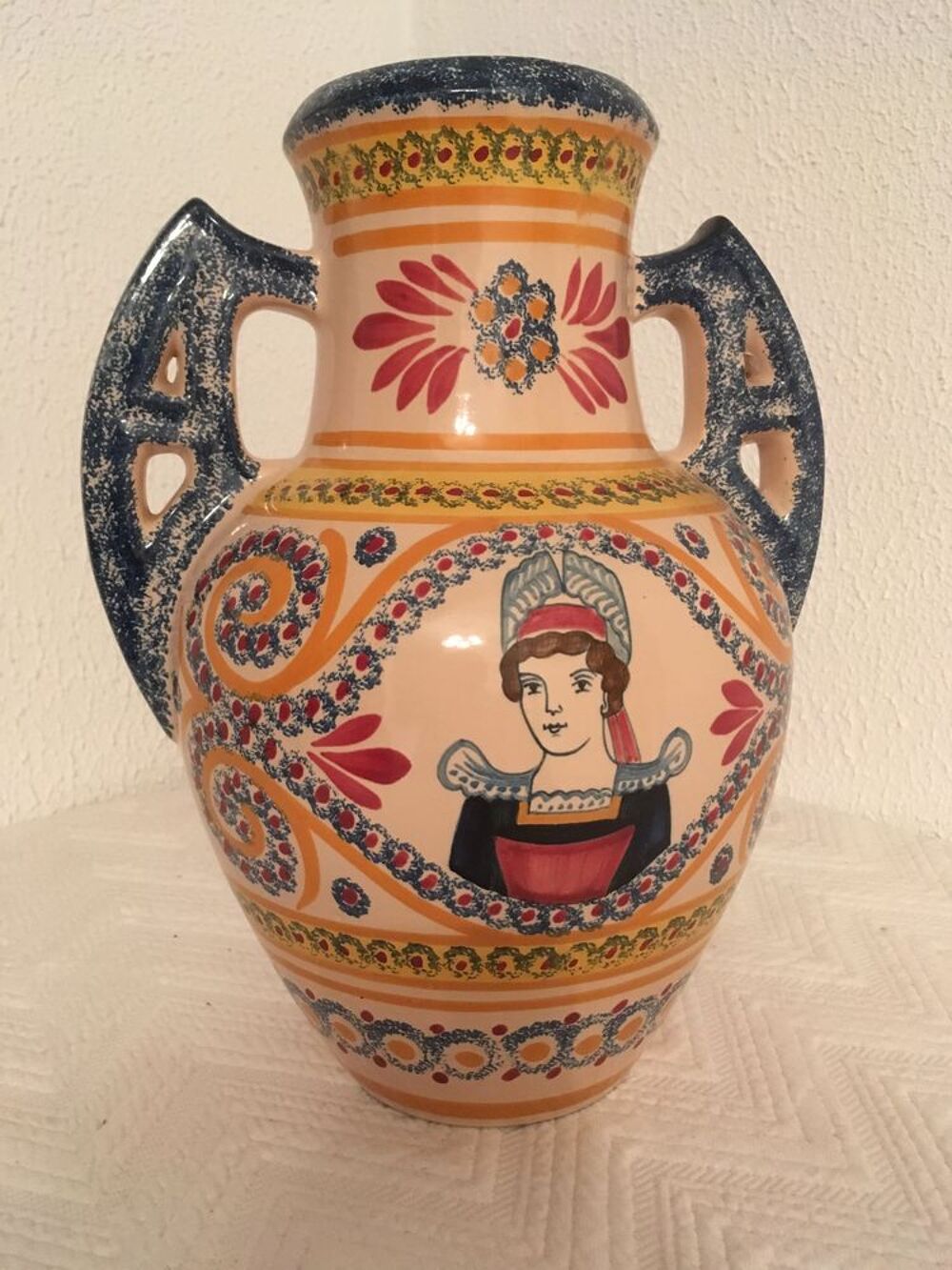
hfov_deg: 48.2
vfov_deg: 61.7
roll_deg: +2.1
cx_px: 476
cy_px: 635
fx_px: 1063
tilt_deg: -9.3
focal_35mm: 29
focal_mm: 4.15
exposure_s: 1/17
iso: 250
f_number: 2.2
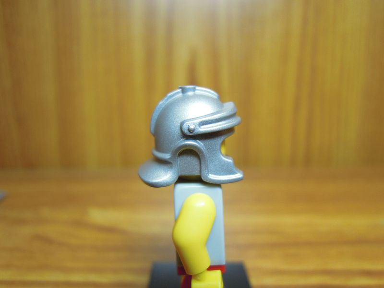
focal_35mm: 24
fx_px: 266
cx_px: 192
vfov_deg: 56.8
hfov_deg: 71.6
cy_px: 144
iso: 400
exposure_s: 1/500
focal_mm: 4.3
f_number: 1.8
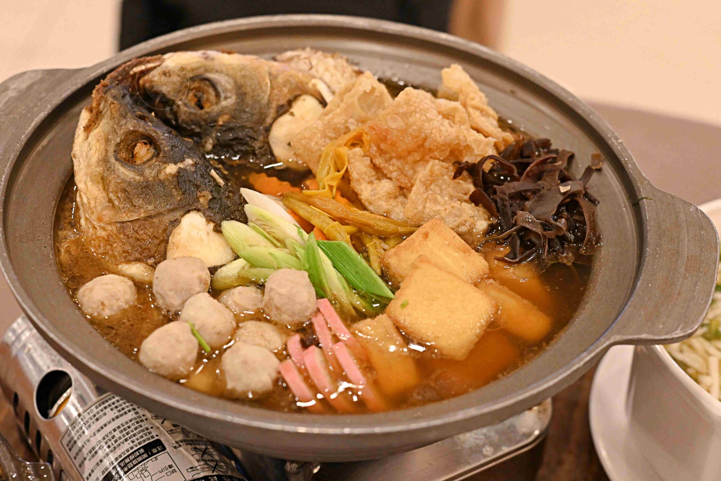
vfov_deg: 18.2
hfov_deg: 27.0
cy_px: 240
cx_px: 360
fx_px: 1502
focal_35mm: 75
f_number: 3.2
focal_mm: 50
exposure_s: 1/200
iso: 2500
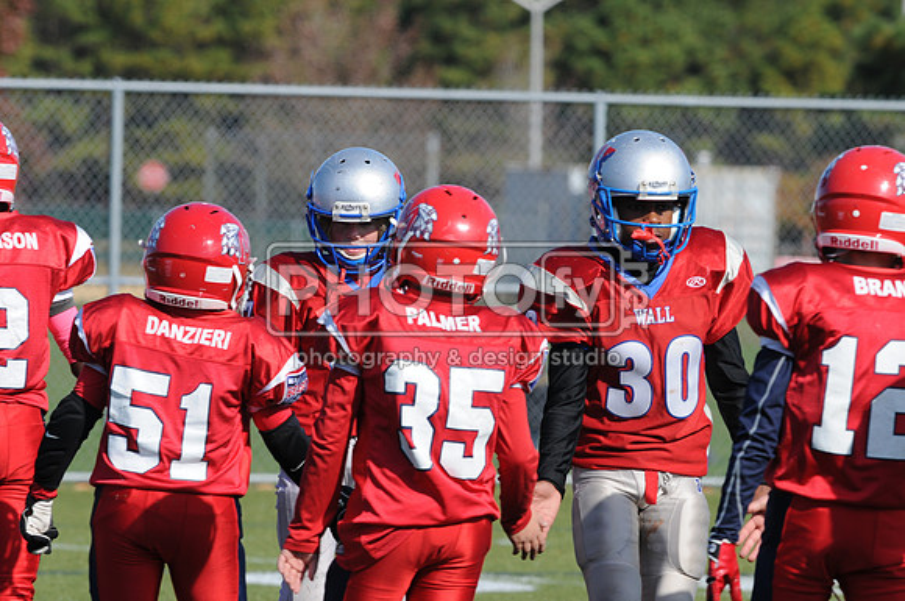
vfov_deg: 3.0
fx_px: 11297
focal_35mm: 450
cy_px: 300
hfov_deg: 4.6
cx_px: 452
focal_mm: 300
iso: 200
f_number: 8
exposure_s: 1/500
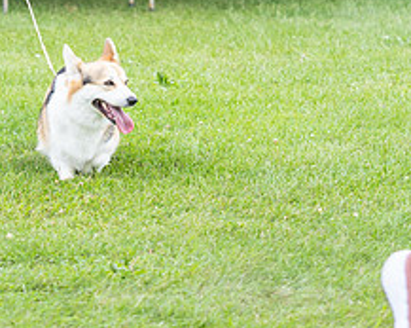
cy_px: -55
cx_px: 94
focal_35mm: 205
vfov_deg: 7.5
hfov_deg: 9.4
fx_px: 2490
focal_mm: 70
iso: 250
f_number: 3.5
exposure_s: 1/640
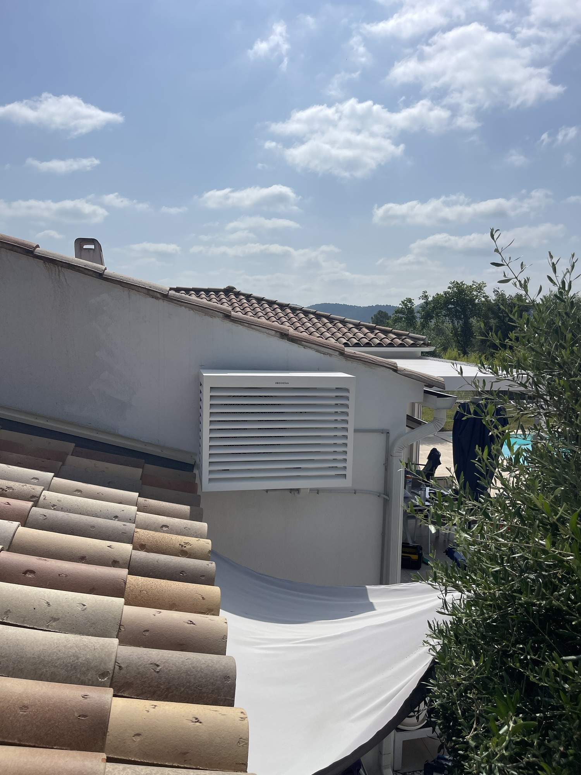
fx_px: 559
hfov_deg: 54.9
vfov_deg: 69.4
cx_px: 290
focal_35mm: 25
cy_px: 388
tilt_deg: -6.4
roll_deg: -1.3
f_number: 1.6
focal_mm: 5.1
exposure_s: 1/10989
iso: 32
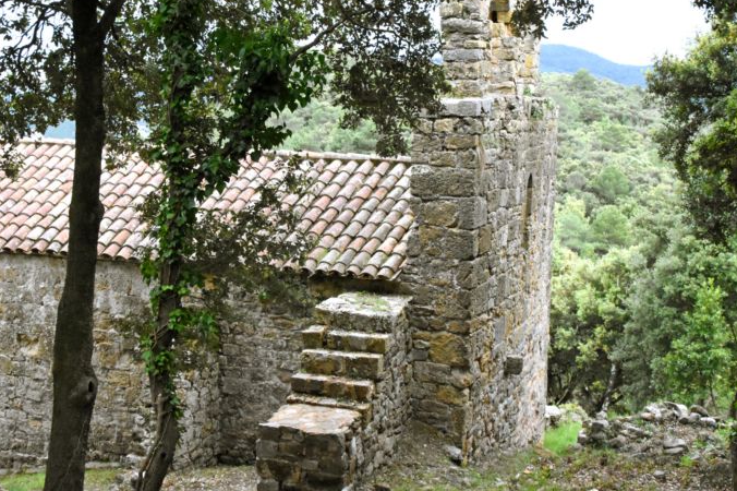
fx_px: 1023
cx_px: 341
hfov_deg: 39.6
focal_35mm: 50
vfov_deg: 26.9
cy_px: 182
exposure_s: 1/640
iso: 8000
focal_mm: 22
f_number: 13
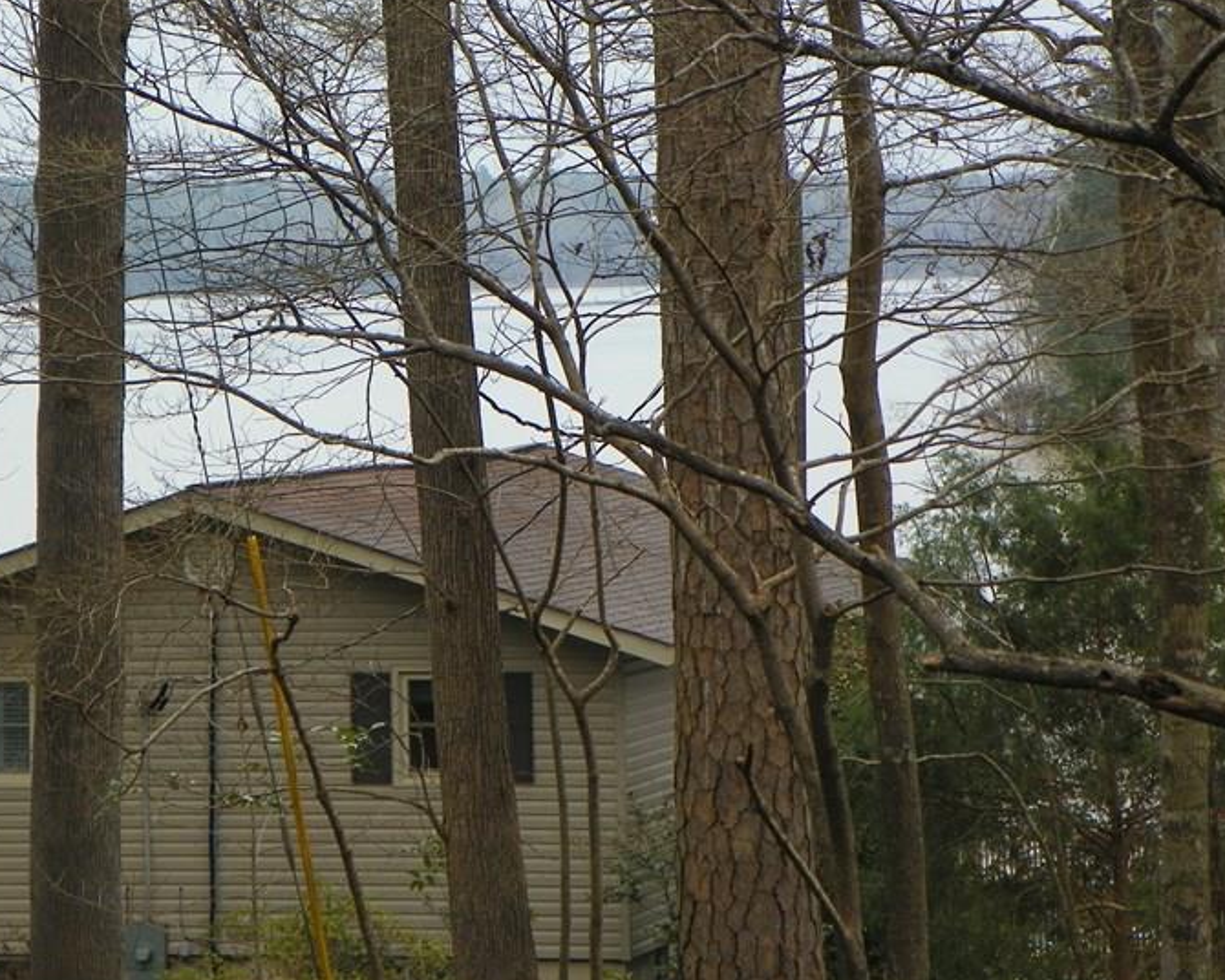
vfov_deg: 8.2
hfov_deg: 10.3
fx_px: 6816
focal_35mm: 188
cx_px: 384
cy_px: 355
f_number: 4.5
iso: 64
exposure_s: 1/160
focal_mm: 22.4
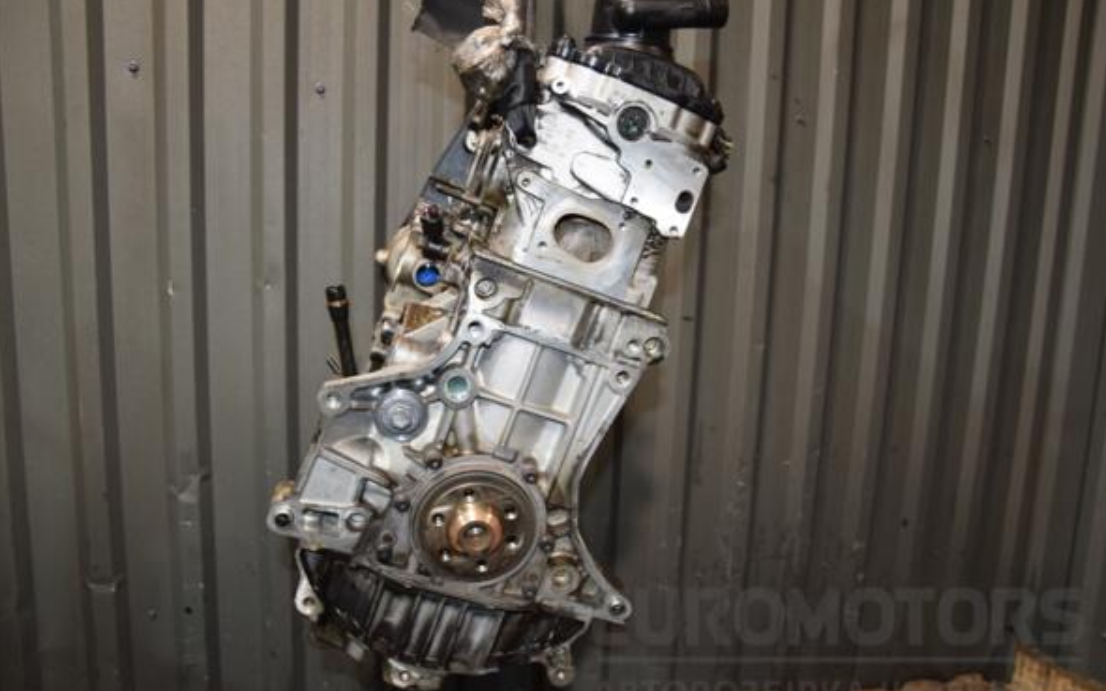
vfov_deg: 44.5
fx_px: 844
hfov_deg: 66.5
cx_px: 557
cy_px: 367
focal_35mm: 28
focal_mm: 18
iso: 800
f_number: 5
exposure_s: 1/60
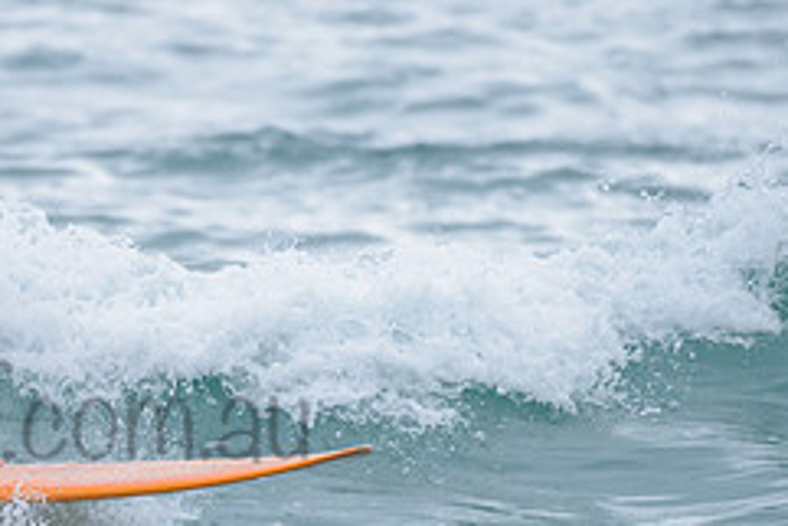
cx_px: 15
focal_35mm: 1474
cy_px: 337
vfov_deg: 0.9
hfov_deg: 1.4
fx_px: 32282
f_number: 5.6
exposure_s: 1/1250
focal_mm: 500
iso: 320
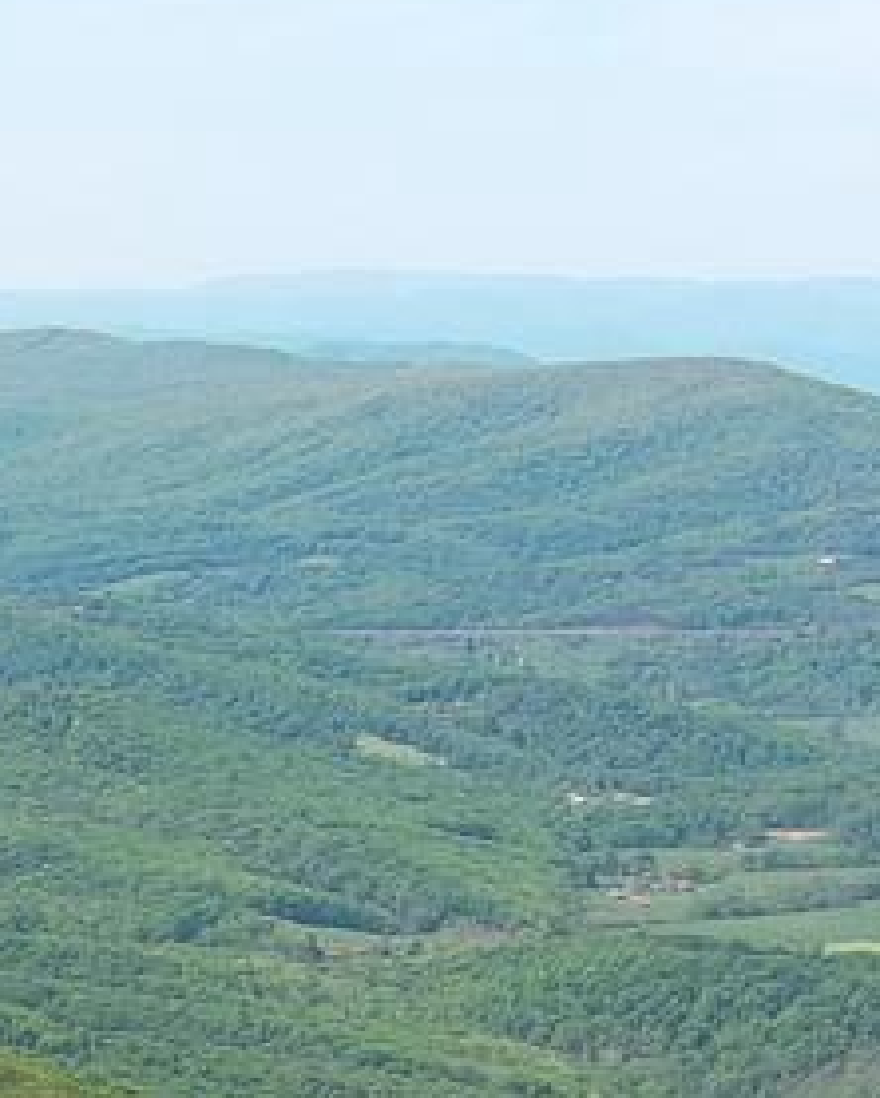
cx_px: -2014
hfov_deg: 6.8
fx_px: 6537
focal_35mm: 201
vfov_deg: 8.9
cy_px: 2329
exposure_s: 1/867
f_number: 2.8
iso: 100
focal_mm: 10.57
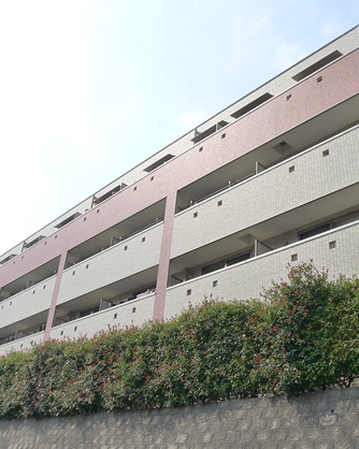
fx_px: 611
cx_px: 216
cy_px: 225
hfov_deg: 32.6
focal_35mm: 46
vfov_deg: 40.4
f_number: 4
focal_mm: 6.8
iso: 125
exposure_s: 1/640
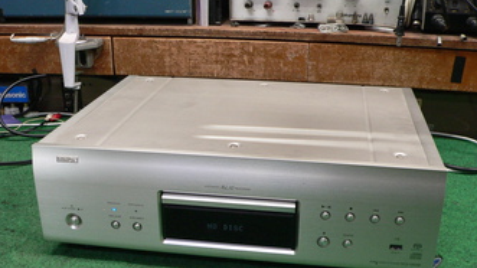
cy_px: 195
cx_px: 238
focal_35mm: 45
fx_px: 569
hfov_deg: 45.5
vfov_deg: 26.2
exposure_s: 1/20
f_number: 2.8
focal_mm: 6
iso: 200
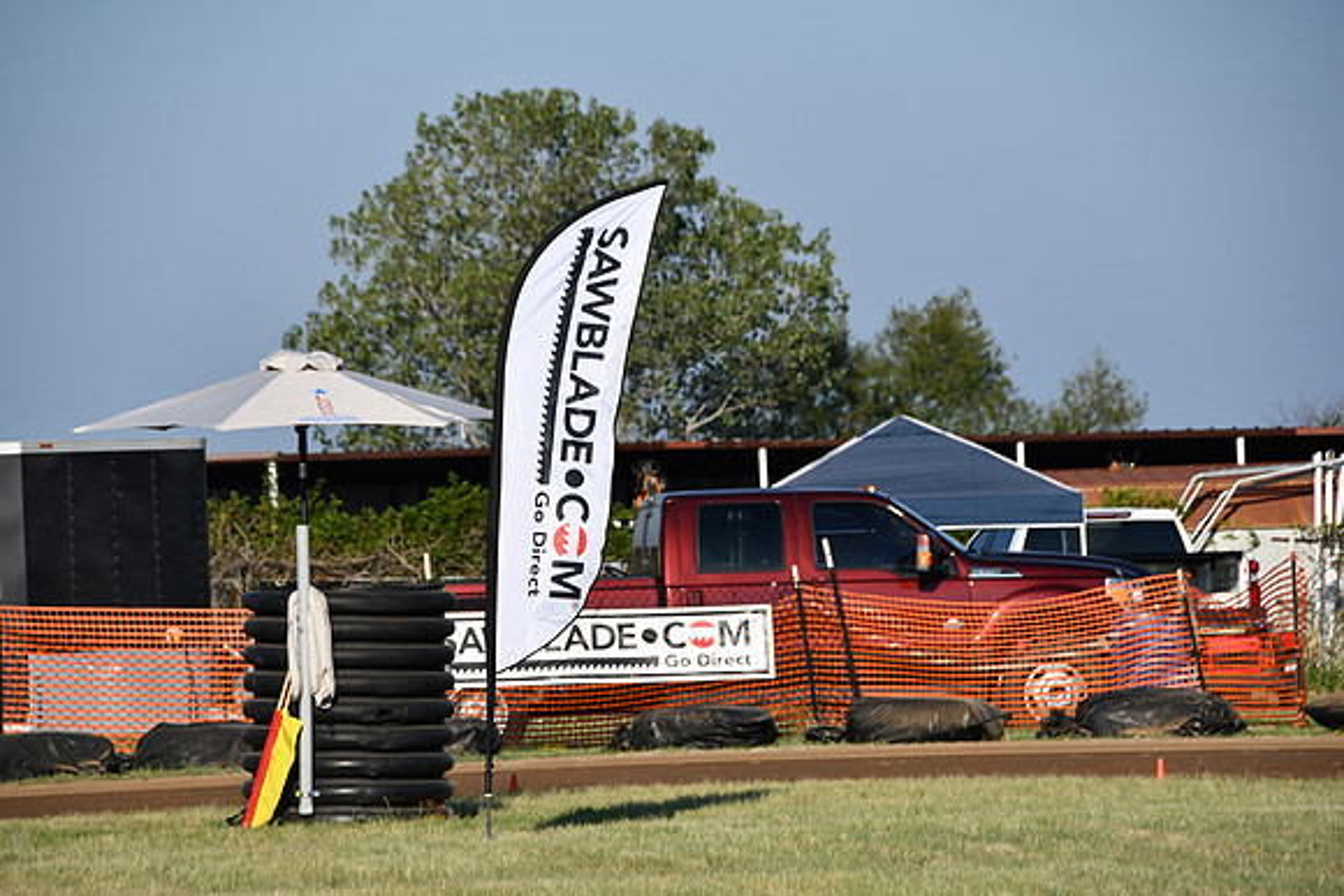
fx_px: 8663
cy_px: 448
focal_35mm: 232
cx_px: 672
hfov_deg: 8.9
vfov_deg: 5.9
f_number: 8
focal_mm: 155
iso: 140
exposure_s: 1/500
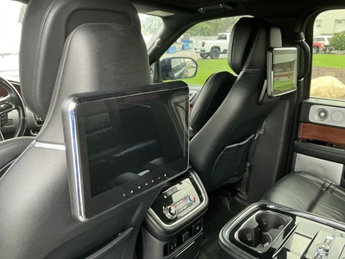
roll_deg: +1.8
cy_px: 130
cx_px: 172
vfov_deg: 49.7
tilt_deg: -22.3
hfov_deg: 63.4
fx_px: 279
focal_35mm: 28
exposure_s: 1/60
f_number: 1.8
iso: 160
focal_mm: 3
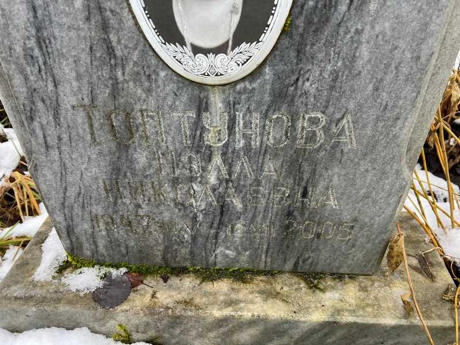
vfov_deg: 53.1
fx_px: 346
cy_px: 172
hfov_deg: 67.3
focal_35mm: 26
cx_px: 230
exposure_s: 1/121
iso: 80
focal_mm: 5.7
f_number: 1.5
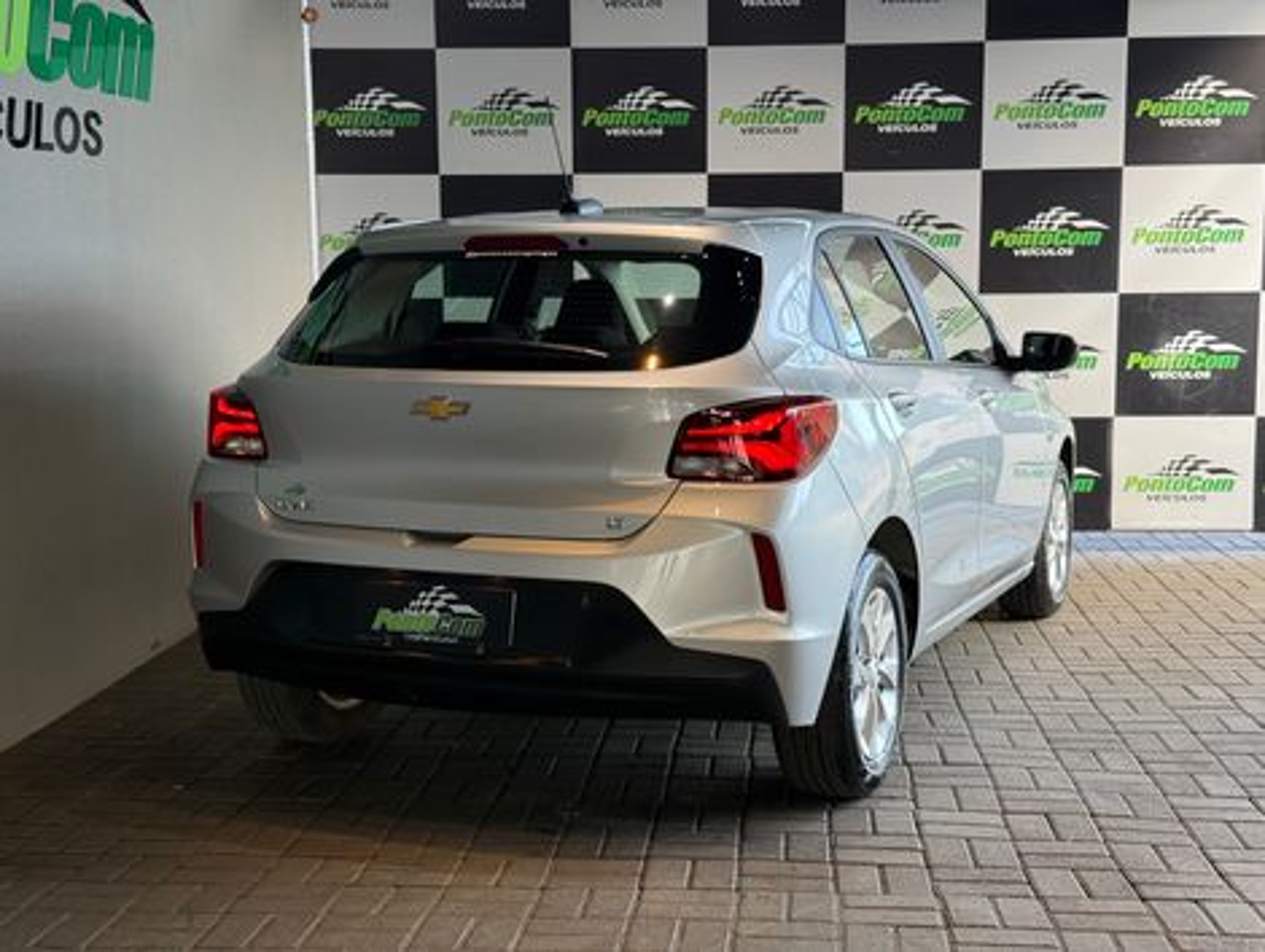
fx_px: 1757
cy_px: 476
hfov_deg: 39.6
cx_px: 632
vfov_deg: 30.3
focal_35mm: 48
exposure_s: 1/137
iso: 50
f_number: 1.78
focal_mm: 6.76
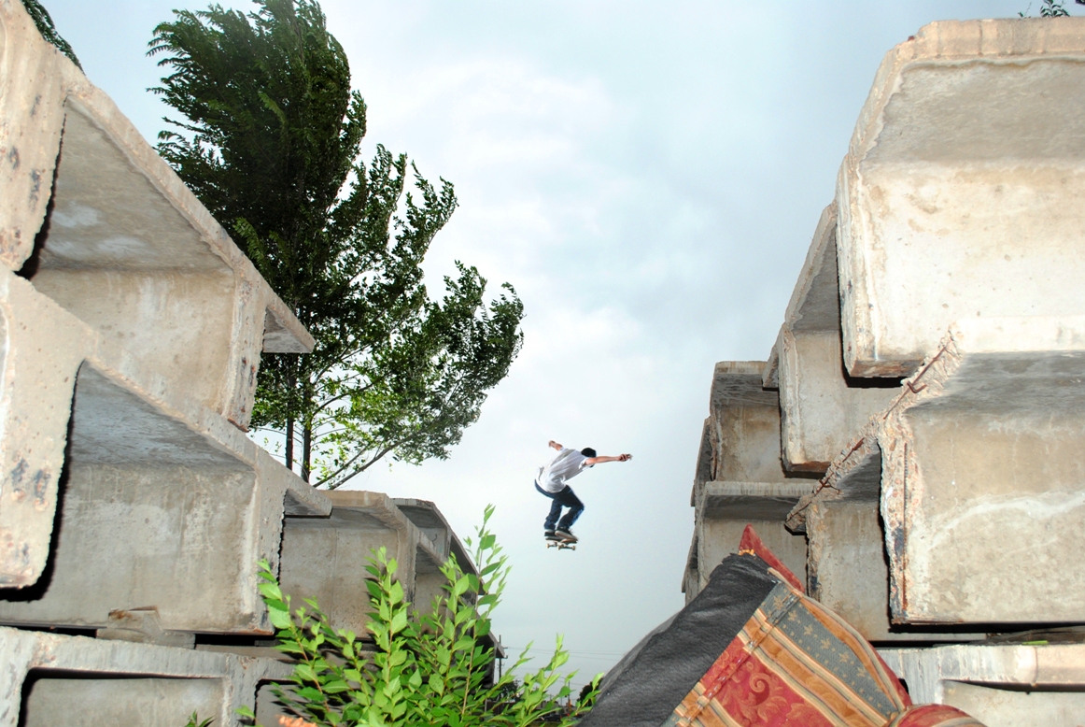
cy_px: 364
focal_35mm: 36
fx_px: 1086
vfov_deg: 37.0
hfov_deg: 53.1
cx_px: 542
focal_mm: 24
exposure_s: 1/200
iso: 400
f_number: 5
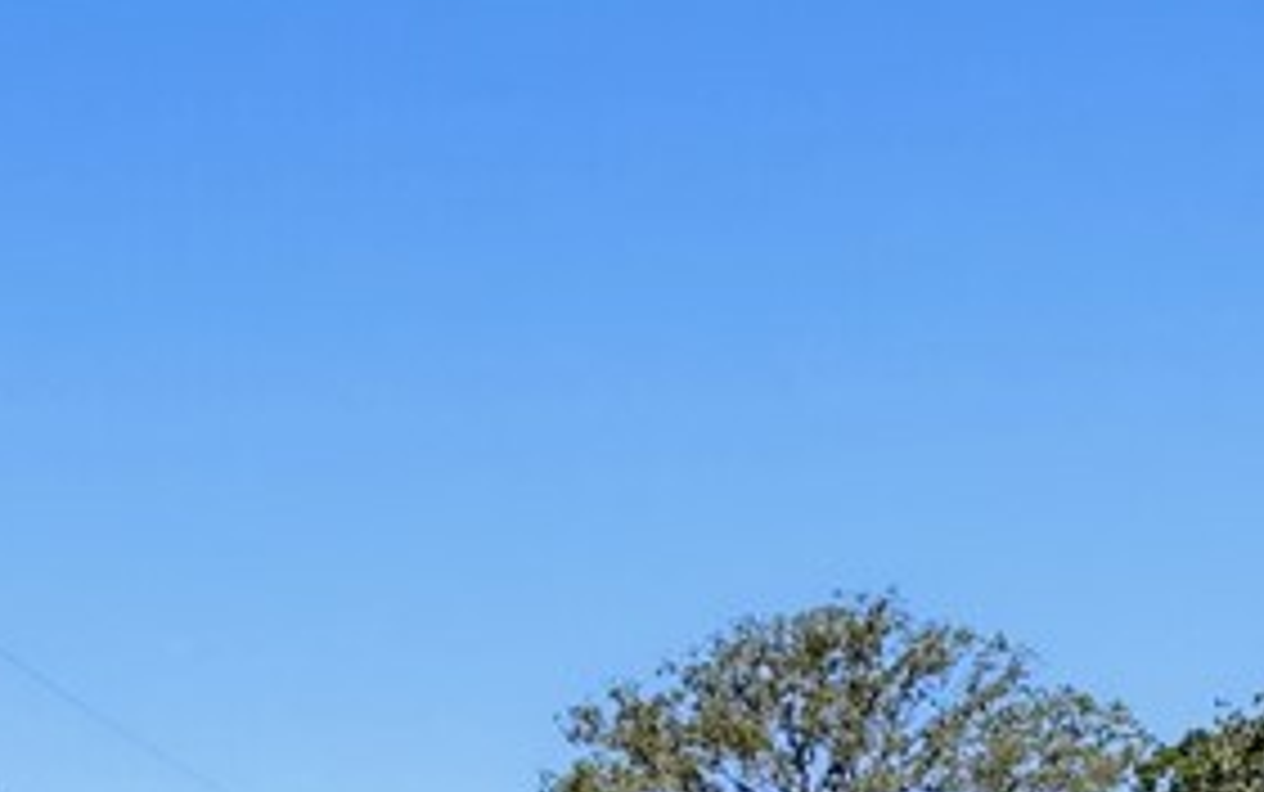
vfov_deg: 17.8
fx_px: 2172
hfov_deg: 31.1
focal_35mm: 63
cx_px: 1122
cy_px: 1287
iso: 100
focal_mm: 11
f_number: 7.1
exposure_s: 1/320
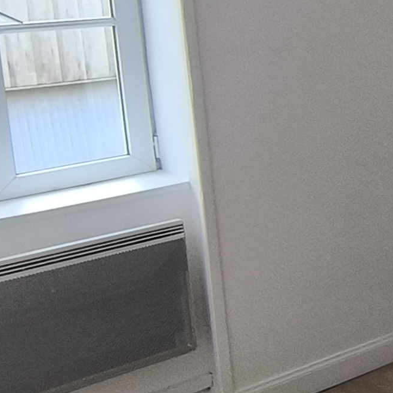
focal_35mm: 70
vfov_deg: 24.1
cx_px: 807
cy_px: 56
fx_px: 899
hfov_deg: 17.2
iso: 50
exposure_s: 1/333
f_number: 2.2
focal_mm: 1.65
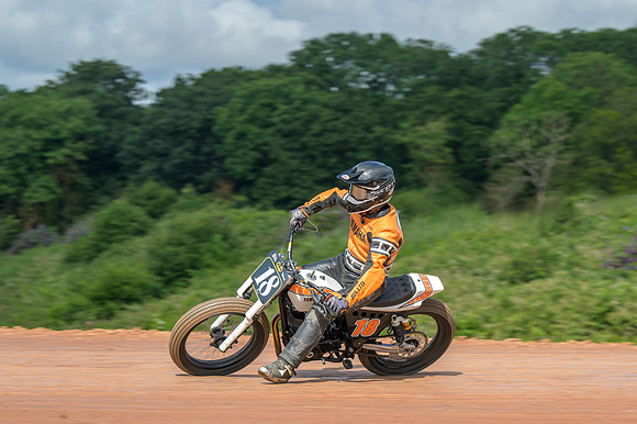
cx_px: 318
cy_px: 212
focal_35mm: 154
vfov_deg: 8.9
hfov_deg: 13.3
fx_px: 2723
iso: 64
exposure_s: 1/320
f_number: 5
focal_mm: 103
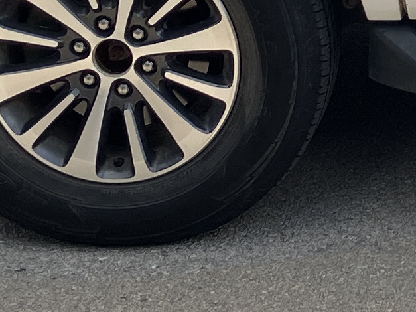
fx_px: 2163
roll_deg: +2.0
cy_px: -208
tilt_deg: -10.7
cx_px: 765
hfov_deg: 10.3
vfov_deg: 8.0
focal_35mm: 180
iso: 32
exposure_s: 1/1312
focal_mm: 3.99
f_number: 1.8
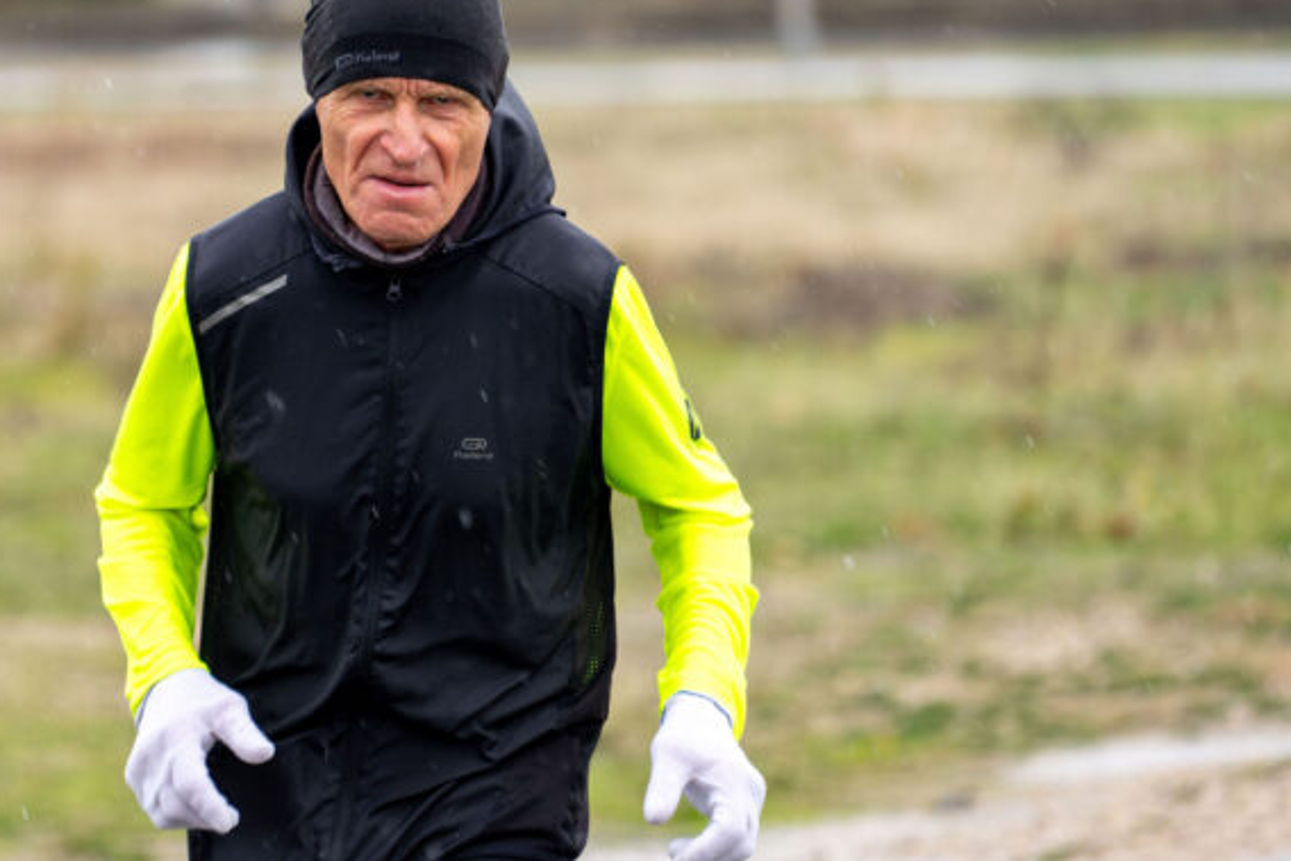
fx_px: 11083
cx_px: 407
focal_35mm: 309
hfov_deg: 6.7
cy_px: 366
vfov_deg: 4.5
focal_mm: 200
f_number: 4
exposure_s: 1/500
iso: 640
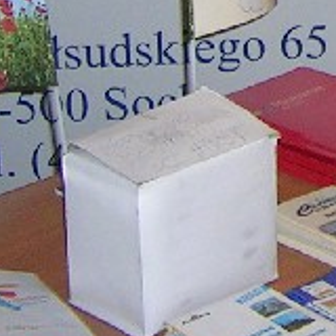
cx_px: 563
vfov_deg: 10.6
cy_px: -256
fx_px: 1702
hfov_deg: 10.7
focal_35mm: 155
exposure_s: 1/60.1
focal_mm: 5.4
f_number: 2.8
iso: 86
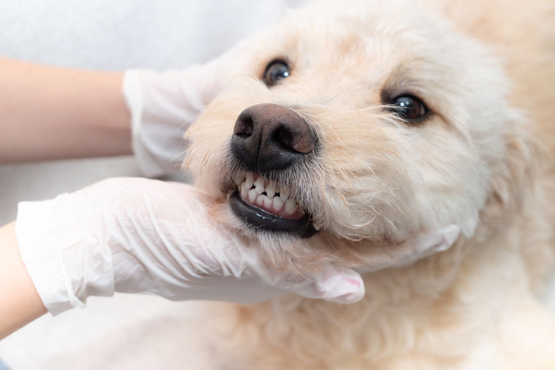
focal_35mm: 50
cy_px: 185
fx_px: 771
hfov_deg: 39.6
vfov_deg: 27.0
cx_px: 278
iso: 640
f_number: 8
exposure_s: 1/200
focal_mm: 50
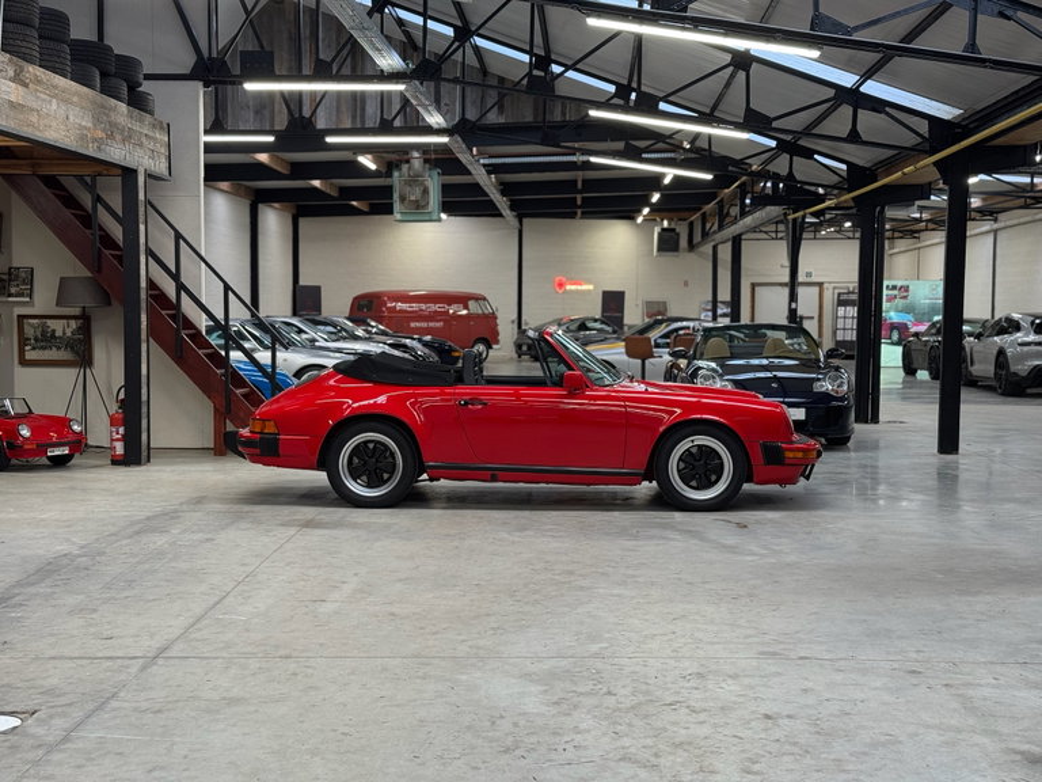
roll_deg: +0.7
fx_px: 1445
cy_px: 391
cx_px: 521
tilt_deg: -3.5
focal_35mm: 48
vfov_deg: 30.3
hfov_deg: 39.7
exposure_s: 1/100
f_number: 1.78
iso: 125
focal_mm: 6.76
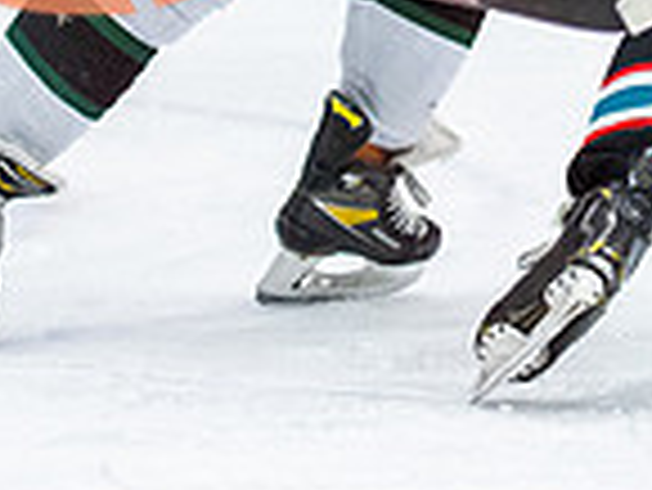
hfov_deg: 3.6
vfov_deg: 2.7
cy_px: -453
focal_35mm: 549
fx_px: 10349
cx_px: 835
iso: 2000
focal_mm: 70
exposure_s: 1/640
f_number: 2.8
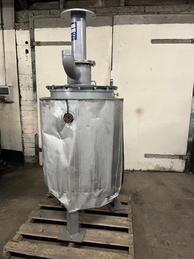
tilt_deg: -11.4
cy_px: 130
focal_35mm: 26
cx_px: 97
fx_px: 194
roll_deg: -0.7
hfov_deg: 53.1
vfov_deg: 67.3
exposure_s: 1/50
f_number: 1.6
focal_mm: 5.1
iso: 250
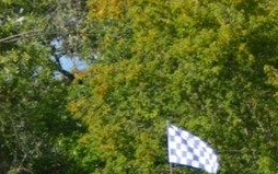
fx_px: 2895
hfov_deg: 5.5
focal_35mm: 382
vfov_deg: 3.4
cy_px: 230
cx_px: 303
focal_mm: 62
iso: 140
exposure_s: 1/640
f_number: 5.3
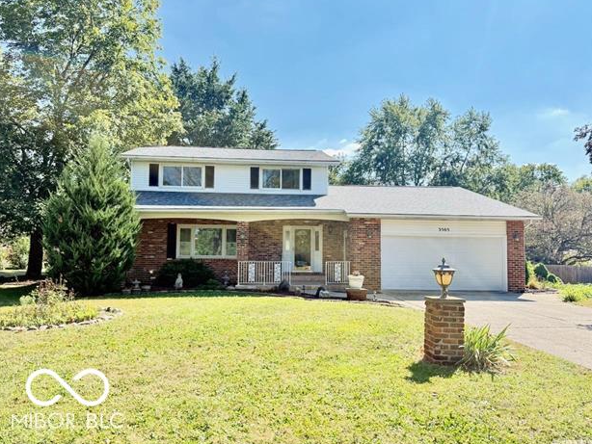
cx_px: 290
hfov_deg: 69.4
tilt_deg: +3.7
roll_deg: +0.5
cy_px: 223
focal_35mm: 25
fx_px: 428
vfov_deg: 54.9
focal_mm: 6.76
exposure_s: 1/1106
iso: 100
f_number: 1.78
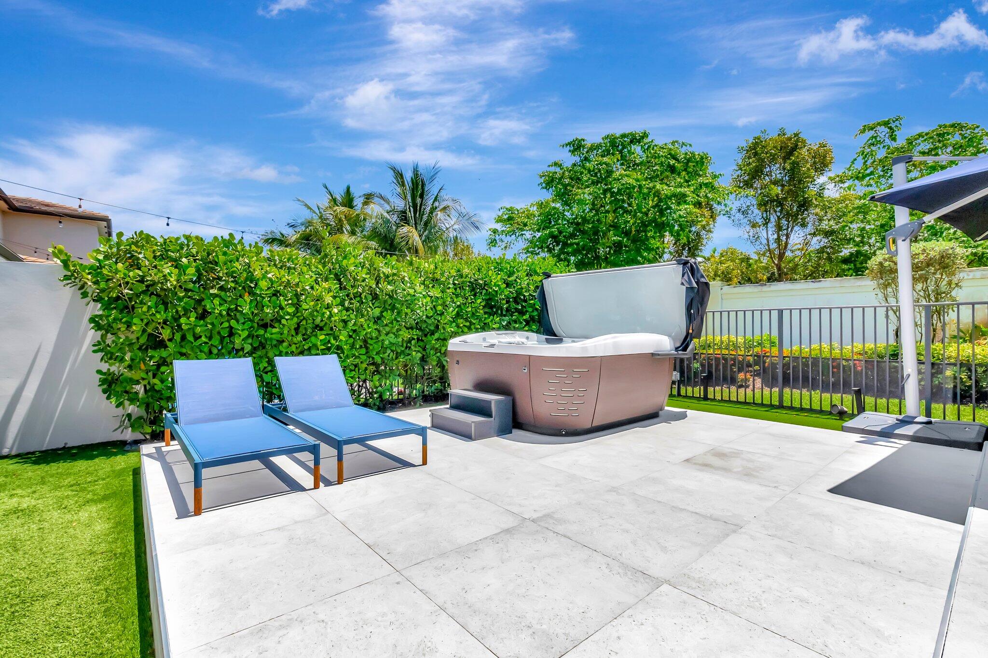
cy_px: 329
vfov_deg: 77.3
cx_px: 494
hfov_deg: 100.4
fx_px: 411
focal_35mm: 15
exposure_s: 1/4000
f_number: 8
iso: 640
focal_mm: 10
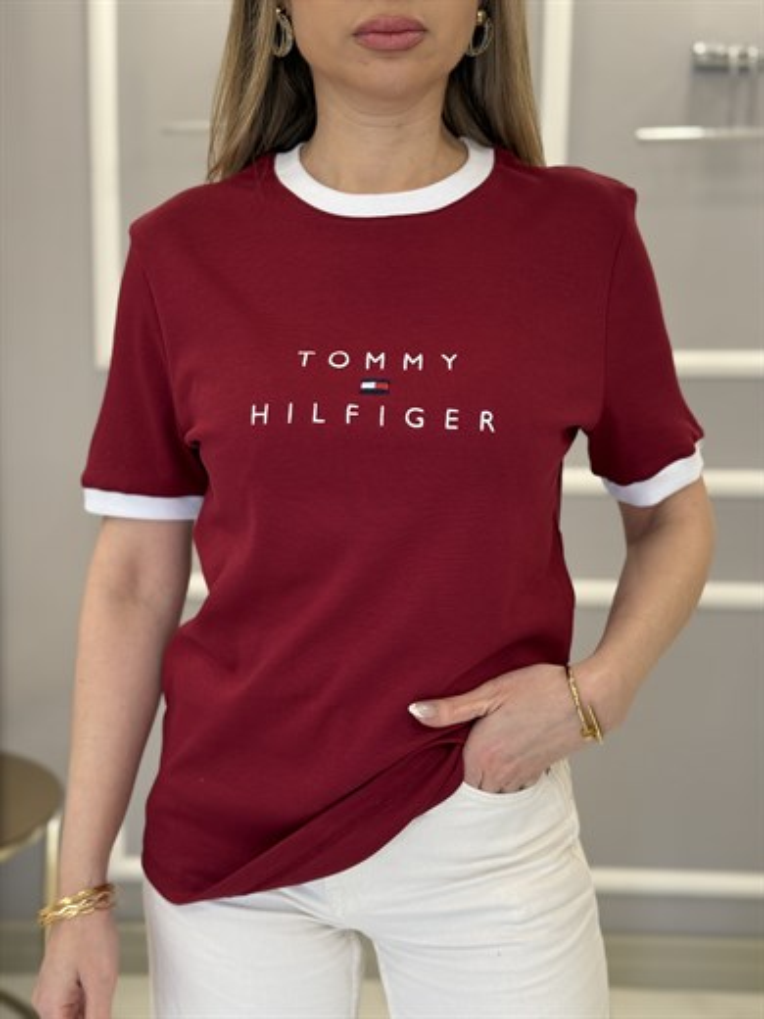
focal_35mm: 48
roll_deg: -1.0
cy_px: 510
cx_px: 382
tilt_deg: -6.6
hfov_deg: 30.3
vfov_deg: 39.7
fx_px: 1413
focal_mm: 6.76
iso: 100
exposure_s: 1/86
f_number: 1.78
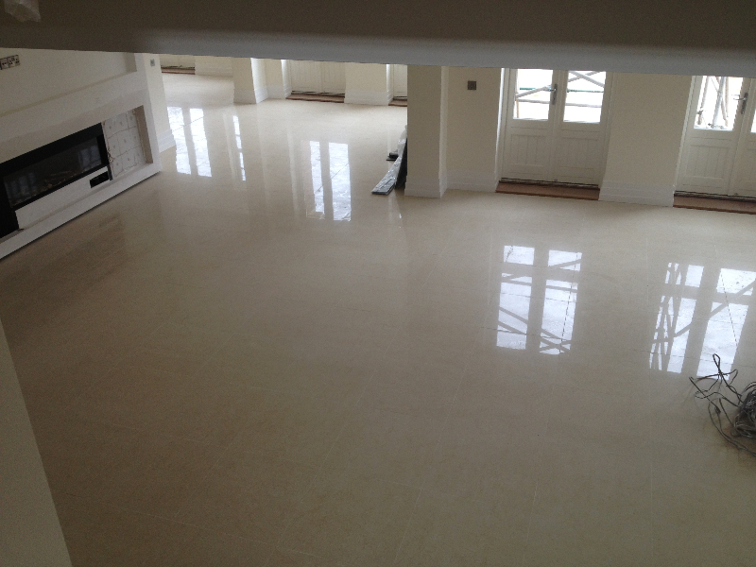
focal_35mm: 35
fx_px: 764
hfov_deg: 52.6
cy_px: 284
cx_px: 378
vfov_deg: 40.7
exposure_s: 1/60
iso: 64
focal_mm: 4.28
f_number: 2.4
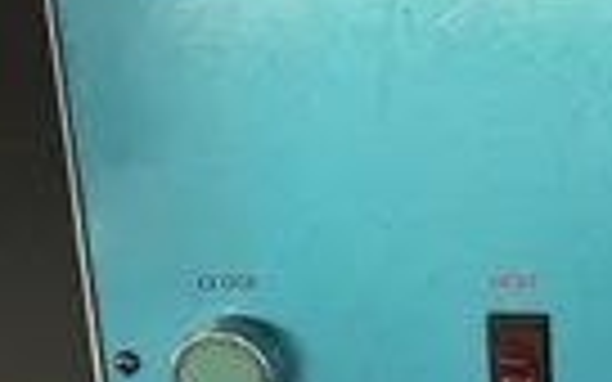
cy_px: 112
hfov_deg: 22.5
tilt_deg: -41.9
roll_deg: +3.4
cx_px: 824
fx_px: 1351
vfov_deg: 16.1
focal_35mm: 81
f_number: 1.5
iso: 320
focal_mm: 5.7
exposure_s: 1/60
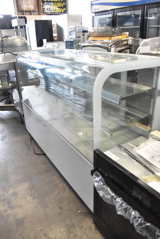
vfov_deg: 67.4
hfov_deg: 47.9
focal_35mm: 27
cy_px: 120
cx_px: 80
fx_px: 180
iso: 6400
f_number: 6.3
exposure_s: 1/160
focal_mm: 18
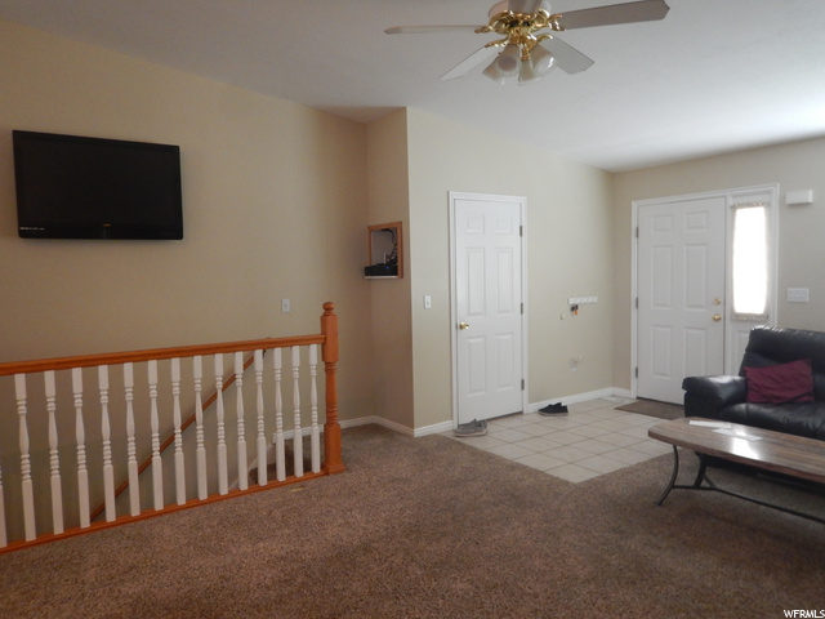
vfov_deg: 56.8
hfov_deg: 71.6
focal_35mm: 24
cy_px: 310
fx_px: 572
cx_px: 412
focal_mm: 4.3
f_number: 2.8
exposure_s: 1/25
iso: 400
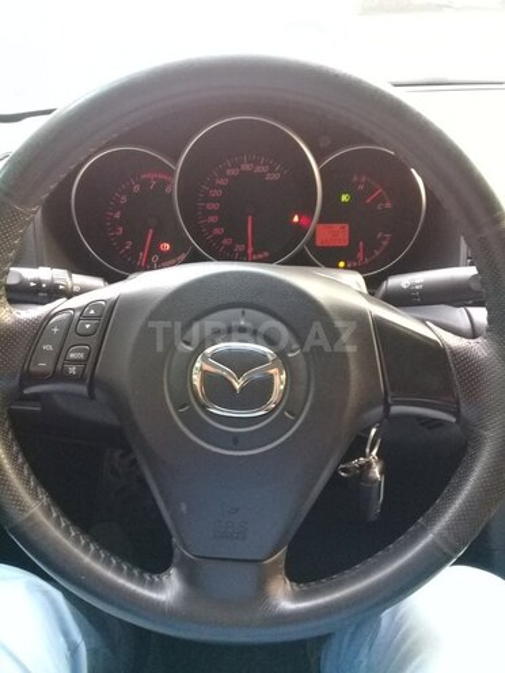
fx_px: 603
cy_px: 336
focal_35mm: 31
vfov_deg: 58.4
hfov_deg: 45.4
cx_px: 252
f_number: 2.2
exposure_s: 1/33
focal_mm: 3.3
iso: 160
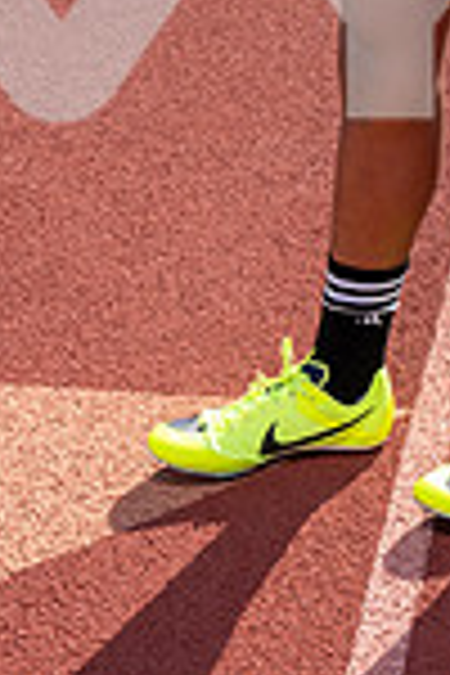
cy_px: -333
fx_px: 2025
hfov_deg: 12.4
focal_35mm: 108
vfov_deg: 17.1
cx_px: 508
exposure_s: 1/200
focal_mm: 36
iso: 125
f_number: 9
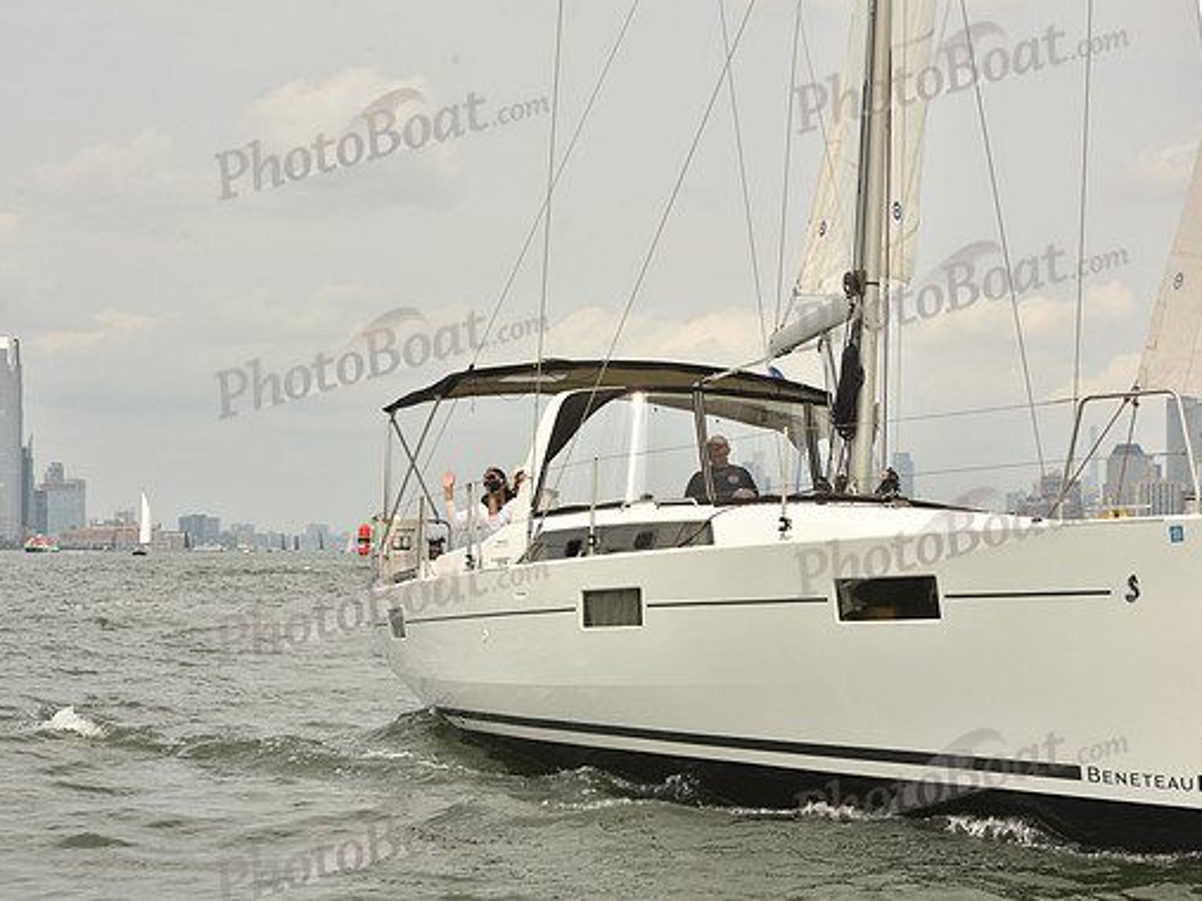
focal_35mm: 77
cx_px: 673
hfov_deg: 25.3
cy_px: 447
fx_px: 2673
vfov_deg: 19.1
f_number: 10
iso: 250
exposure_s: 1/640
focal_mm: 70
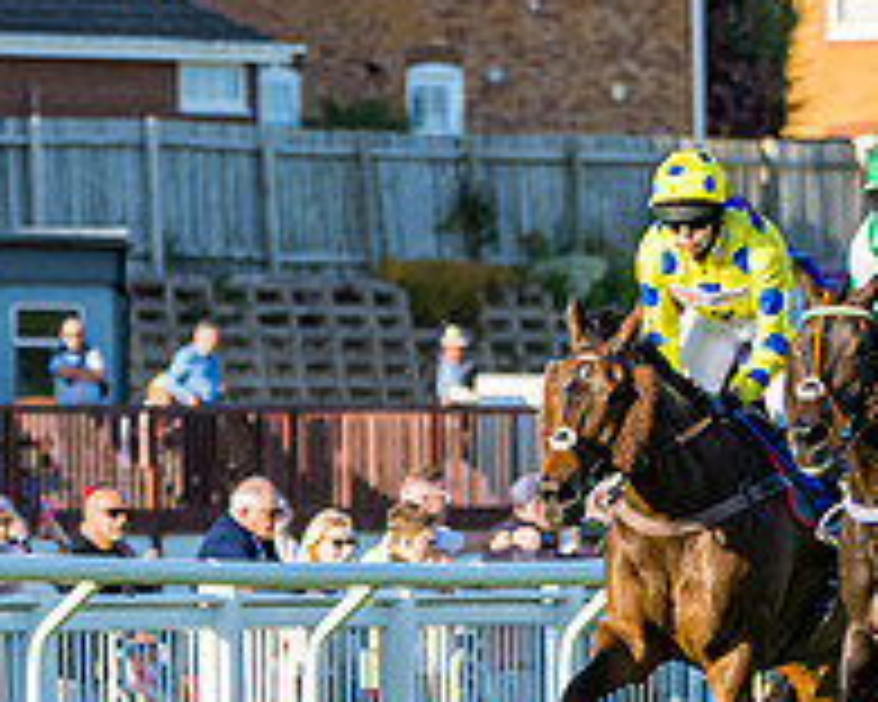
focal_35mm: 673
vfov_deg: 2.3
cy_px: 670
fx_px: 17488
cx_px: -578
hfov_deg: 2.9
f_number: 4
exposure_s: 1/1250
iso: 200
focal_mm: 135
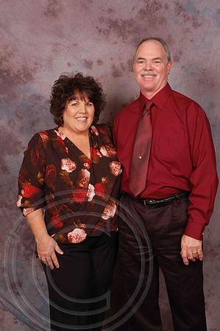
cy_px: 166
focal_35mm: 52
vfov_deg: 37.9
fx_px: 482
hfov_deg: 25.7
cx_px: 110
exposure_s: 1/125
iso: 200
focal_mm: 35
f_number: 10
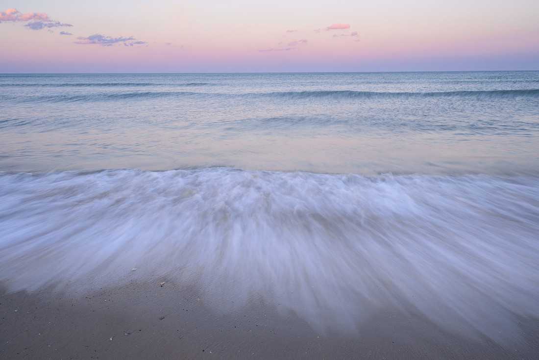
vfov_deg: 46.4
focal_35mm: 28
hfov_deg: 65.5
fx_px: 419
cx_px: 270
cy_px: 180
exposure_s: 1/2
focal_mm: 28
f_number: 14
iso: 50
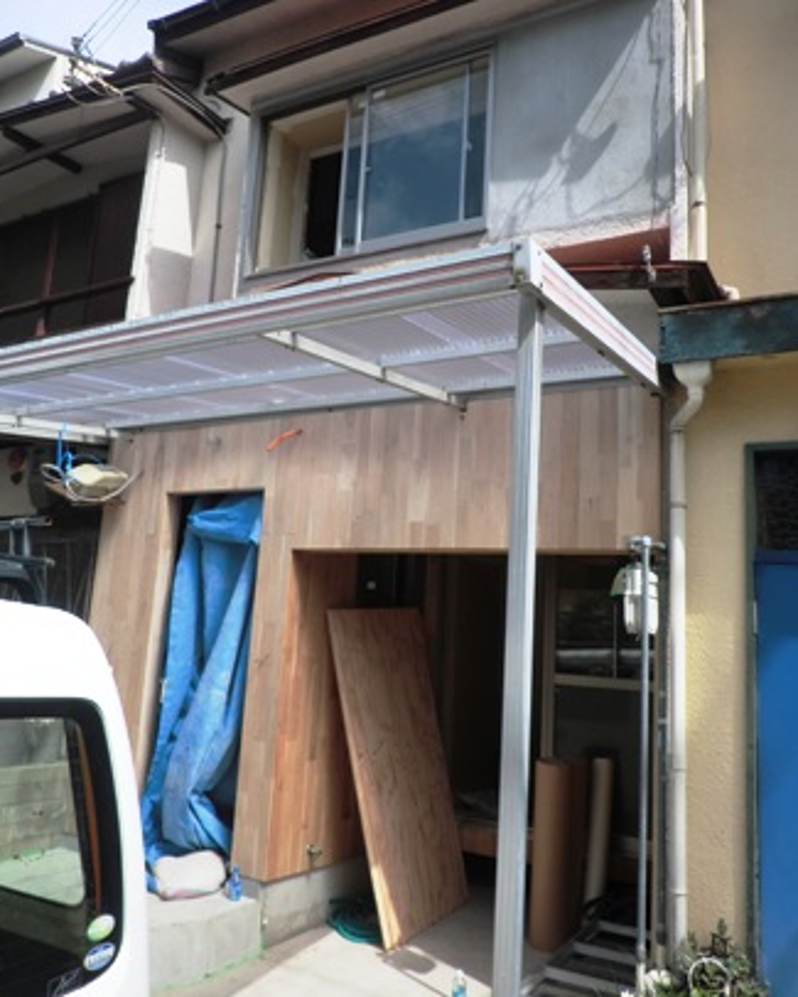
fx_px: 826
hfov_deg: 51.5
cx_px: 395
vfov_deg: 62.2
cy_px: 471
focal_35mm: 28
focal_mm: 4.7
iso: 50
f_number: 7.9
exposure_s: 1/160
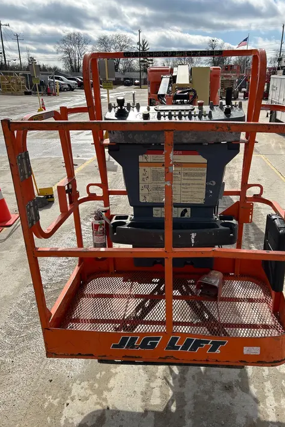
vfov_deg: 65.5
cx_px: 161
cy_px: 220
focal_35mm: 28
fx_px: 332
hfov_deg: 46.3
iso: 50
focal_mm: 5.7
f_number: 1.5
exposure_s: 1/4831
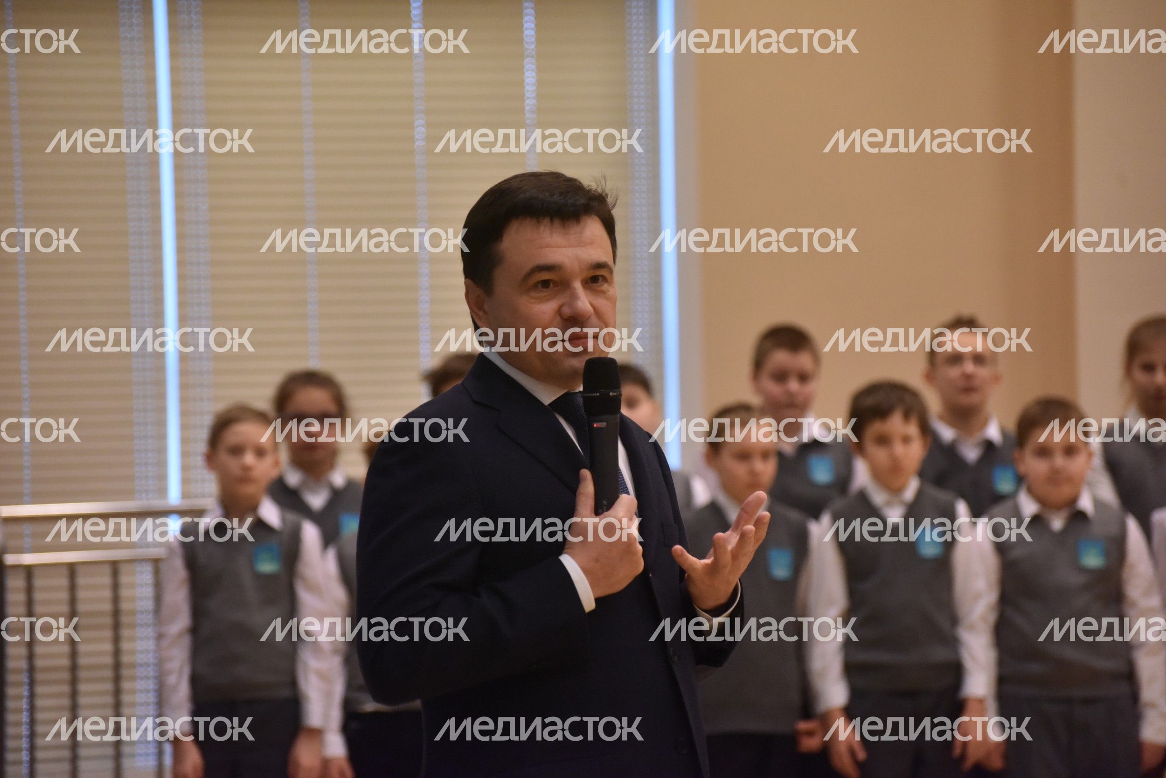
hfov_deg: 14.7
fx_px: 4535
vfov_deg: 9.8
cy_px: 389
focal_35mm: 140
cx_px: 583
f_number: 4.8
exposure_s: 1/160
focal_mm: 140
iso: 2500
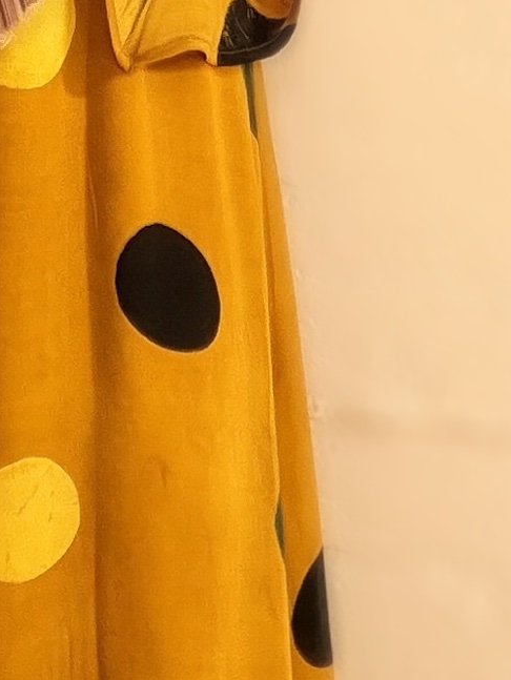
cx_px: 70
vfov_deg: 14.1
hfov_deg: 10.6
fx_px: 2733
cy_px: 147
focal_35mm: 139
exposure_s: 1/427
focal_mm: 2.71
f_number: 1.9
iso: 25
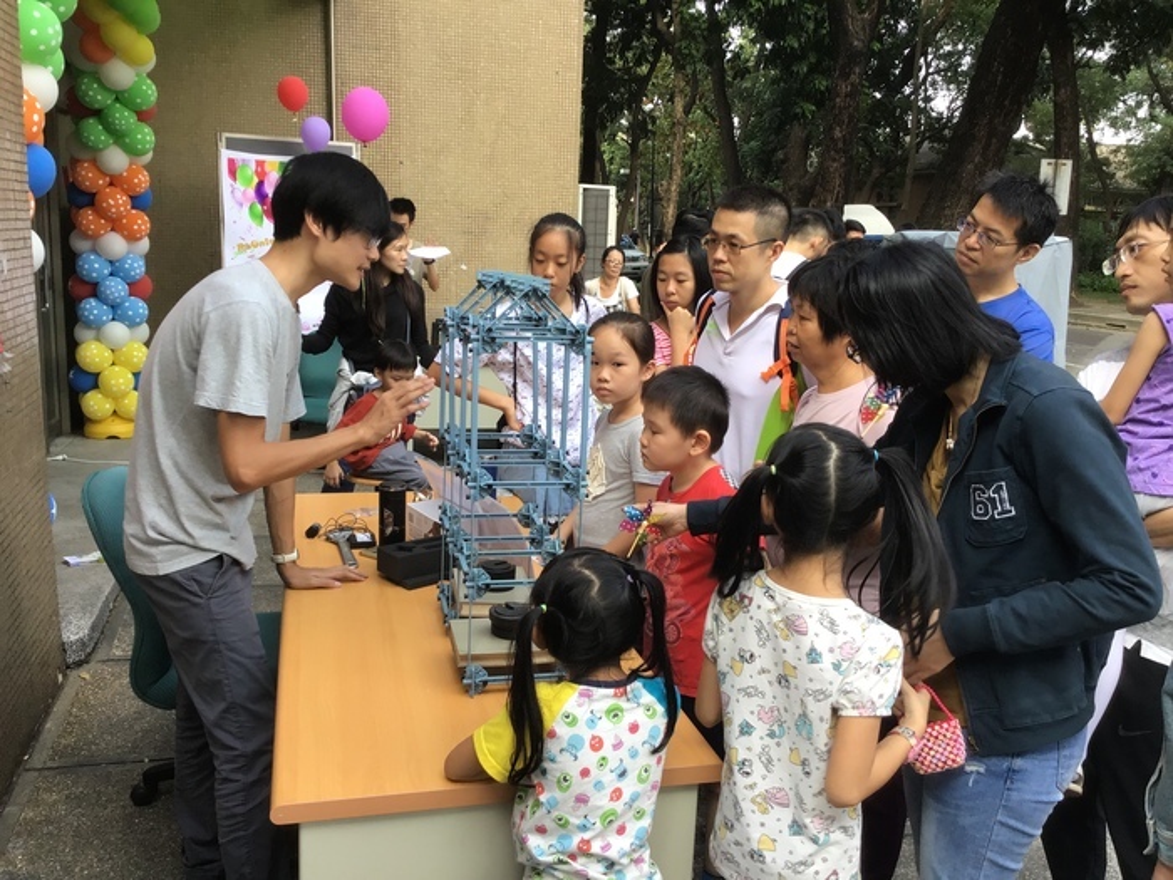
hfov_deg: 58.4
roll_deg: -1.5
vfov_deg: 45.4
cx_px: 586
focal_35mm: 31
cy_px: 440
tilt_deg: -11.6
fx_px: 1050
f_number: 2.4
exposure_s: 1/120
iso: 40
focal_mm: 3.3
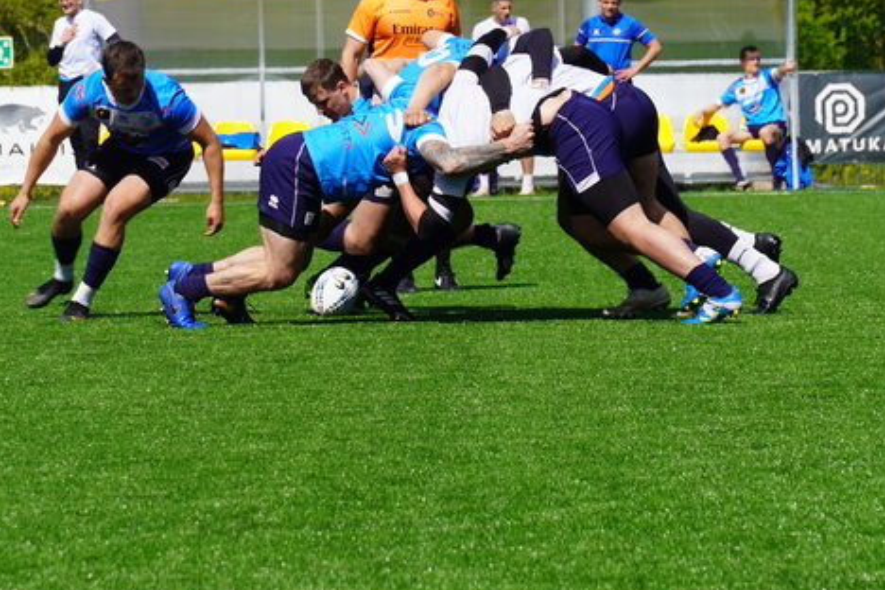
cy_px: 231
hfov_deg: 5.8
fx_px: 8773
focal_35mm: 357
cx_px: 462
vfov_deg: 3.9
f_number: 8
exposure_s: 1/320
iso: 100
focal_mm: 135
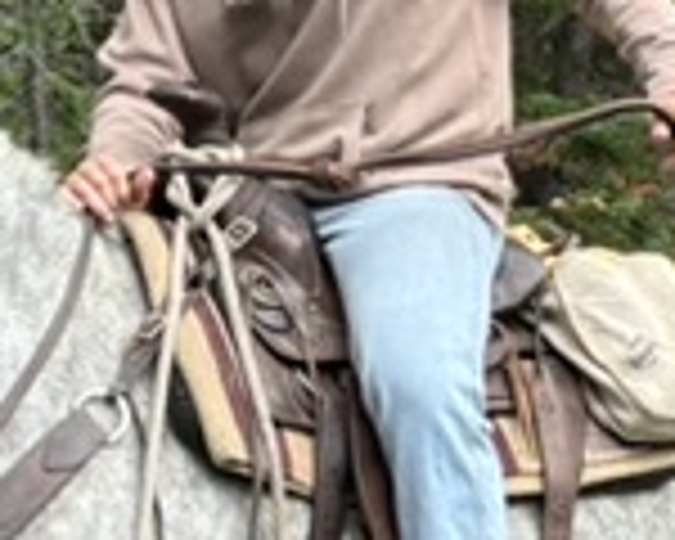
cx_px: 616
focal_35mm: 173
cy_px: 288
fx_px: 3456
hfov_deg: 11.1
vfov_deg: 8.9
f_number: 1.6
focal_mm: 5.96
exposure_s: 1/121
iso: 50
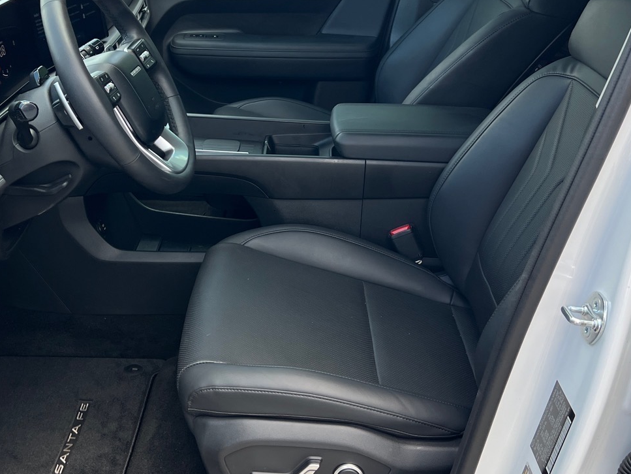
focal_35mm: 43
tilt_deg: -23.9
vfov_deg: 33.5
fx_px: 784
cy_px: 191
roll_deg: -2.0
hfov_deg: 43.6
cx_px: 247
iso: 50
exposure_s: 1/539
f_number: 1.5
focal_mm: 5.7
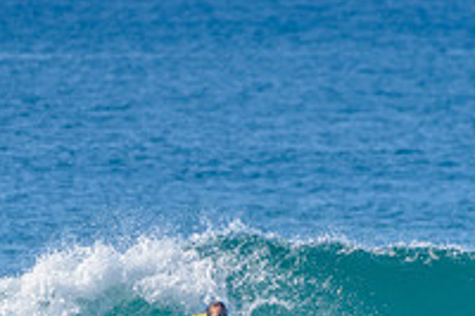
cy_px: 419
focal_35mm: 1467
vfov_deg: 0.9
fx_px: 19340
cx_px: 266
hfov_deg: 1.4
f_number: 5.6
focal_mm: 500
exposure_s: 1/2000
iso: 160
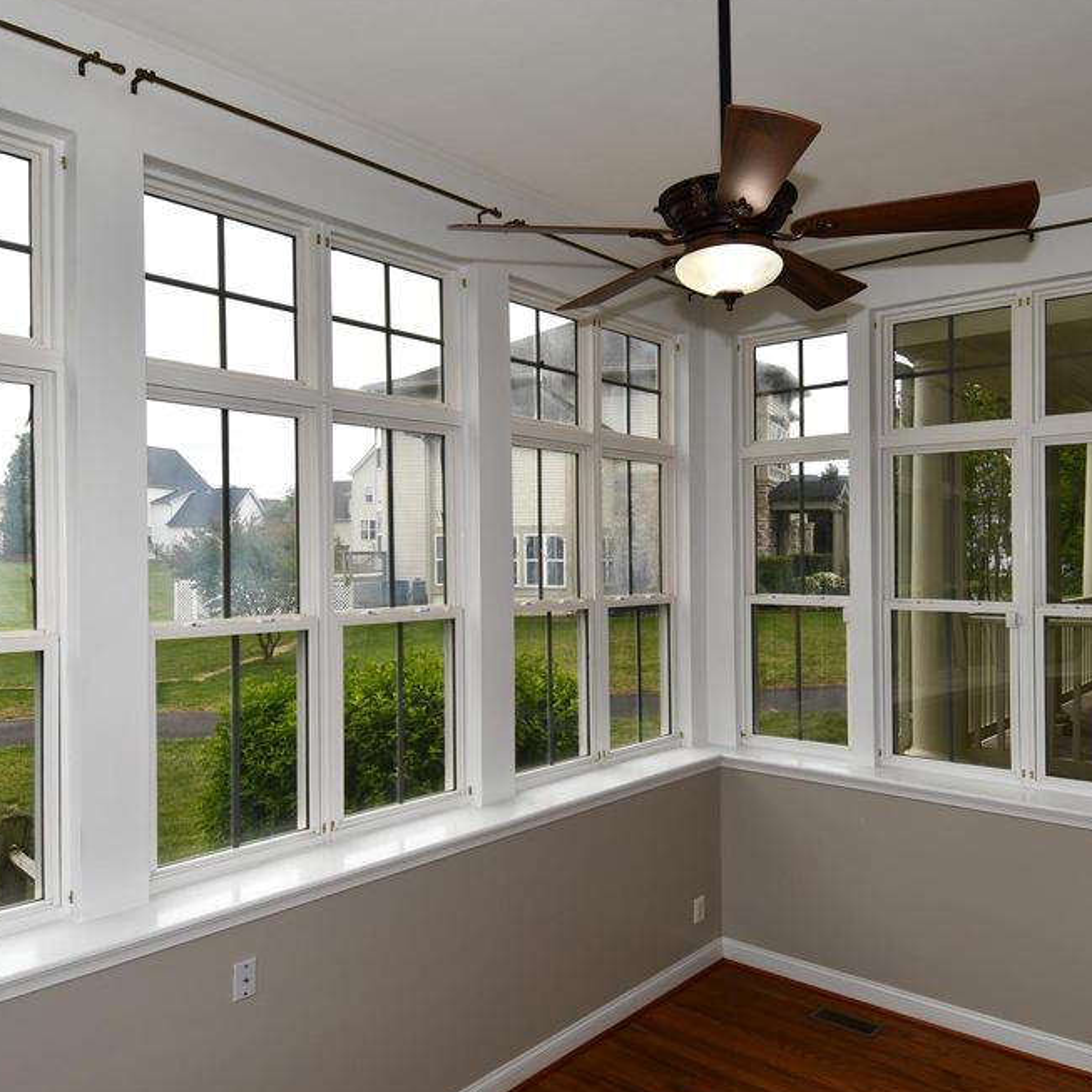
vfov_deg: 65.0
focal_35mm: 24
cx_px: 577
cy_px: 559
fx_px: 857
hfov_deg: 65.0
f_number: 6.3
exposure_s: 1/160
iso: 100
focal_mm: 12
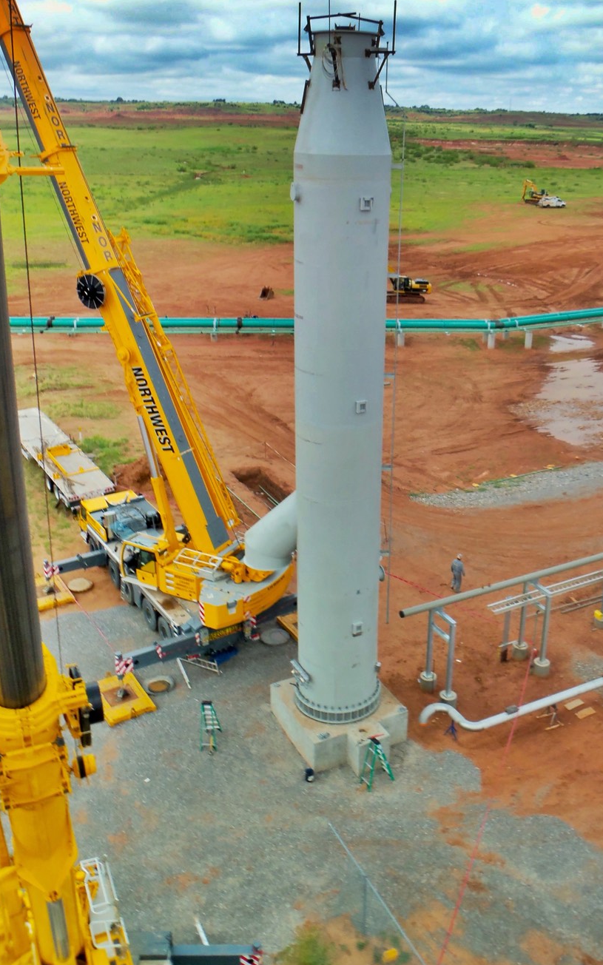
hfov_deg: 38.1
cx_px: 369
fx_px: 868
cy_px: 478
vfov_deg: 58.1
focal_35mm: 33
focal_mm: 5.2
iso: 80
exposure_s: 1/100
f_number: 8.6
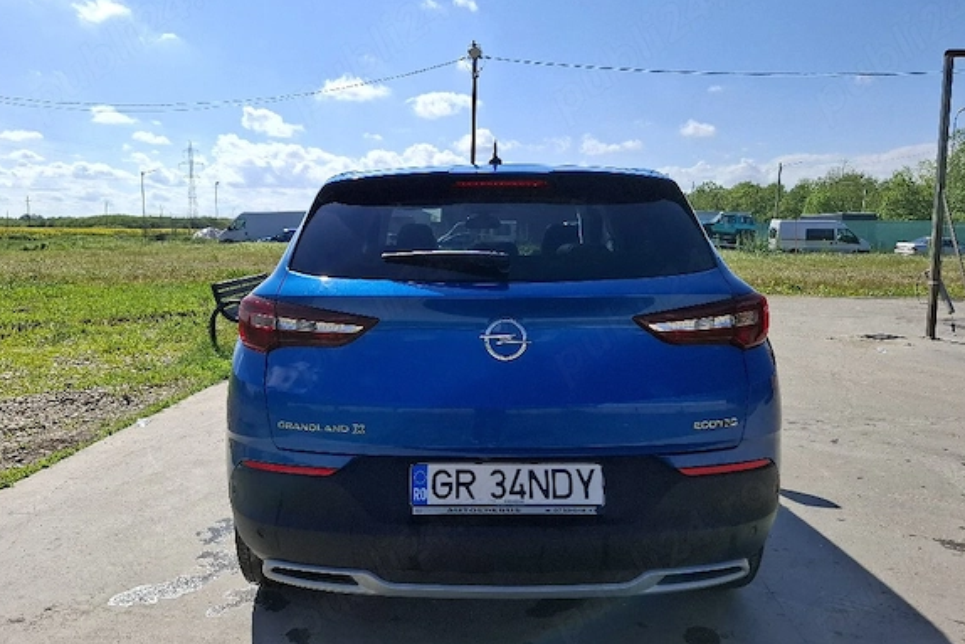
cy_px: 304
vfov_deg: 51.3
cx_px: 466
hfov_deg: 71.5
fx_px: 670
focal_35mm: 25
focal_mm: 5.54
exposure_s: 1/5000
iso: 50
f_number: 1.8
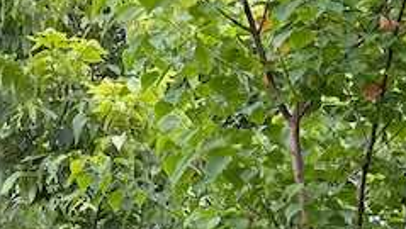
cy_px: 296
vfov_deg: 7.3
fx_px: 1767
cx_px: -257
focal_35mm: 164
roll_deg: -2.1
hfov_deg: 12.3
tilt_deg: +6.3
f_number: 1.78
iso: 200
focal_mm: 6.76
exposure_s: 1/106
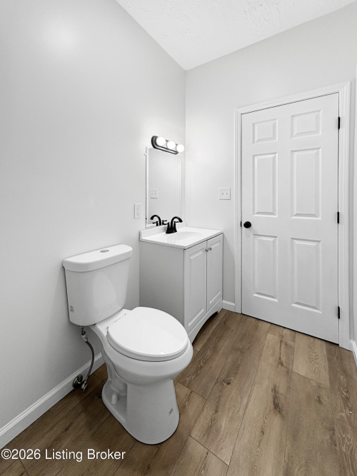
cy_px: 238
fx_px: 193
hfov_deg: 85.7
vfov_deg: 102.1
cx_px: 178
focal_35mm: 14
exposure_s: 1/120
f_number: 2.2
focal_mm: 2.22
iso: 64
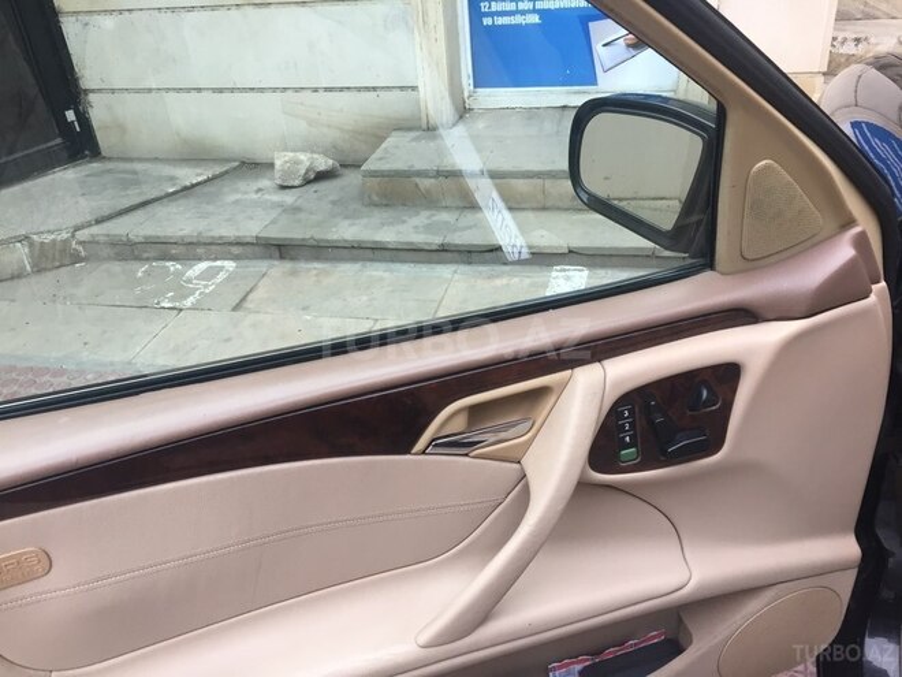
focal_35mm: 29
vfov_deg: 48.2
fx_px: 756
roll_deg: +5.7
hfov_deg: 61.7
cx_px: 451
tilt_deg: -30.0
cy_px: 338
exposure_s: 1/33
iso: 40
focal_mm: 4.15
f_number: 2.2
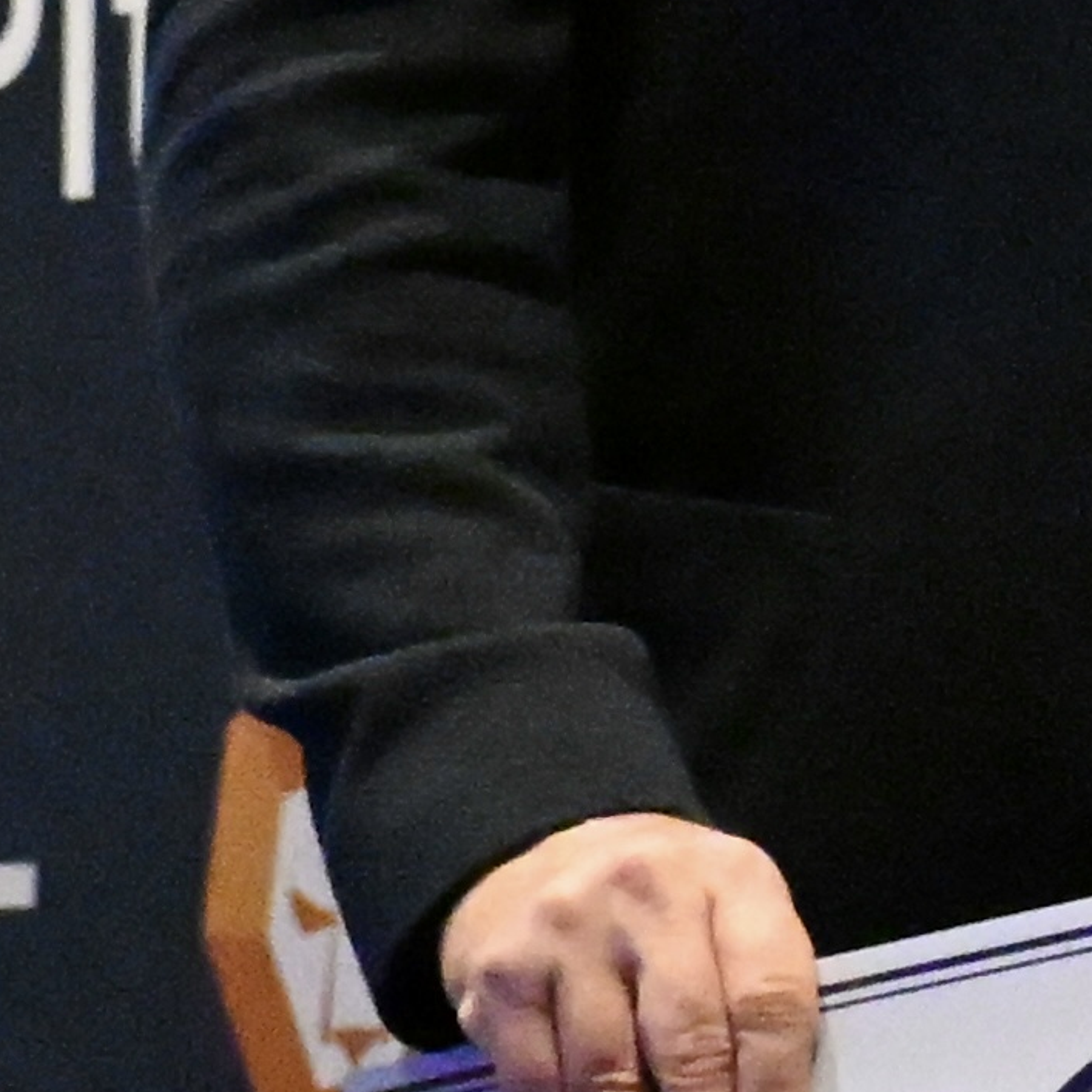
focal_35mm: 501
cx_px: 2580
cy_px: -168
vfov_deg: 3.5
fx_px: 17881
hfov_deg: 3.5
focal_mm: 50
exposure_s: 1/160
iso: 12800
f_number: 4.5
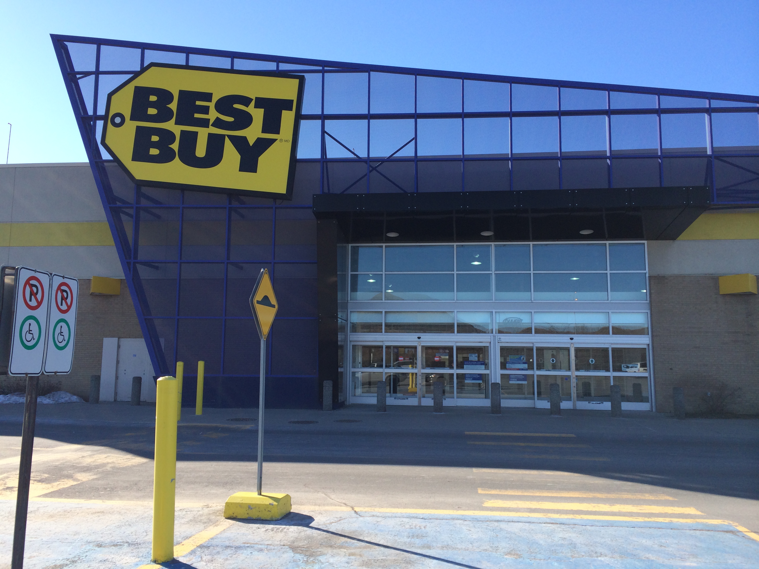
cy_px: 284
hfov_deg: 60.0
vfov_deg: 46.8
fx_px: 658
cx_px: 380
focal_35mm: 30
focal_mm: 4.12
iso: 32
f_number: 2.2
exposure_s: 1/1109
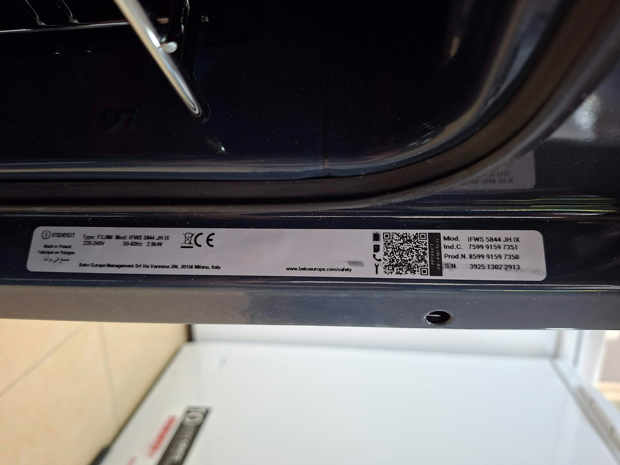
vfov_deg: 58.9
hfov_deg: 73.9
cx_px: 310
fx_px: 412
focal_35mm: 23
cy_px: 232
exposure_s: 1/50
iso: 320
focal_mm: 5.54
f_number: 1.8
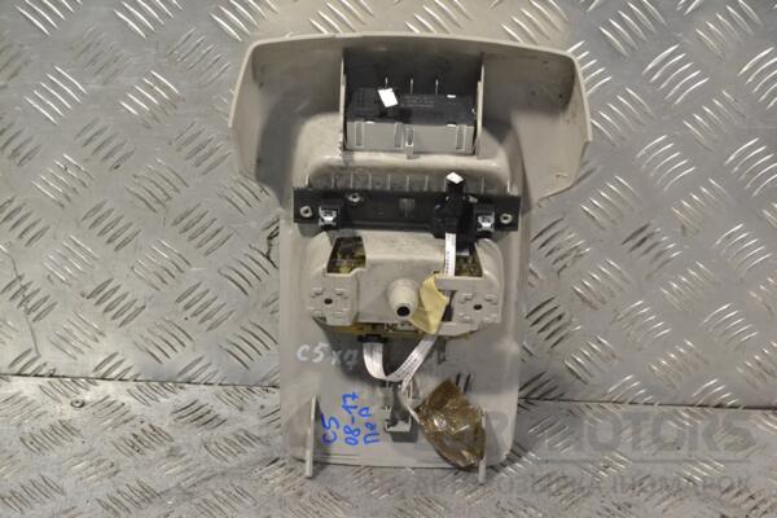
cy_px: 259
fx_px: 1619
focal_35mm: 75
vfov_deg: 18.2
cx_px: 388
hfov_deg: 27.0
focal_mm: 50
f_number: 8
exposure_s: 1/250
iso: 3200
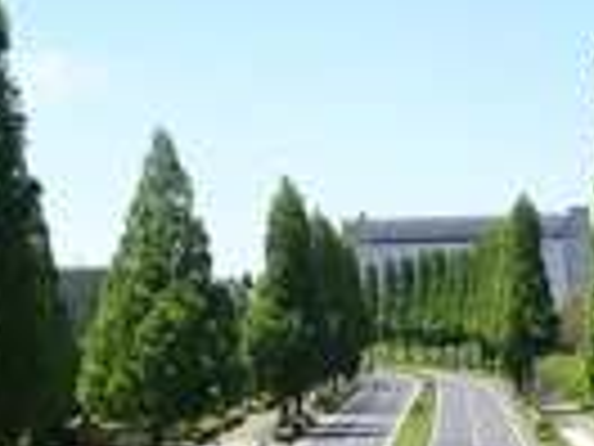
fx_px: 1493
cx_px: 252
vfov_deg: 16.5
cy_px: -23
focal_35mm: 87
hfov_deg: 22.5
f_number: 5
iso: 80
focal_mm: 4.1
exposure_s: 1/250
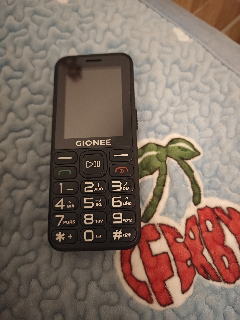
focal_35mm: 23
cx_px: 120
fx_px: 213
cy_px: 160
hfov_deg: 58.9
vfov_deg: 73.9
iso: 6279
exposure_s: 1/283
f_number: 1.88
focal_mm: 5.56
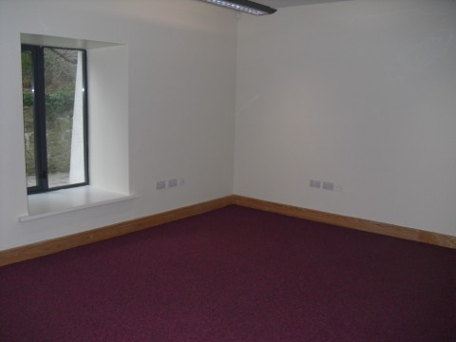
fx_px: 474
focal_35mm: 36
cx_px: 228
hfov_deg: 51.4
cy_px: 171
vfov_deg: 39.7
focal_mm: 6.3
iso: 200
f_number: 3.1
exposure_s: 1/125
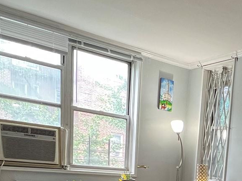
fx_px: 322
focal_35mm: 46
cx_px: 271
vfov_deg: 27.3
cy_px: 224
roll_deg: -5.5
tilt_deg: -10.2
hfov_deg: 35.0
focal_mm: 1.57
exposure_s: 1/60
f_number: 1.8
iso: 160
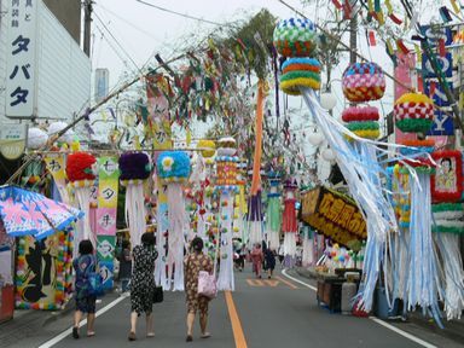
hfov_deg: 27.4
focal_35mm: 71
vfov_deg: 20.7
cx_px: 232
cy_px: 174
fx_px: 952
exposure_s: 1/100
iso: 80
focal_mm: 11.6
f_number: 4.5
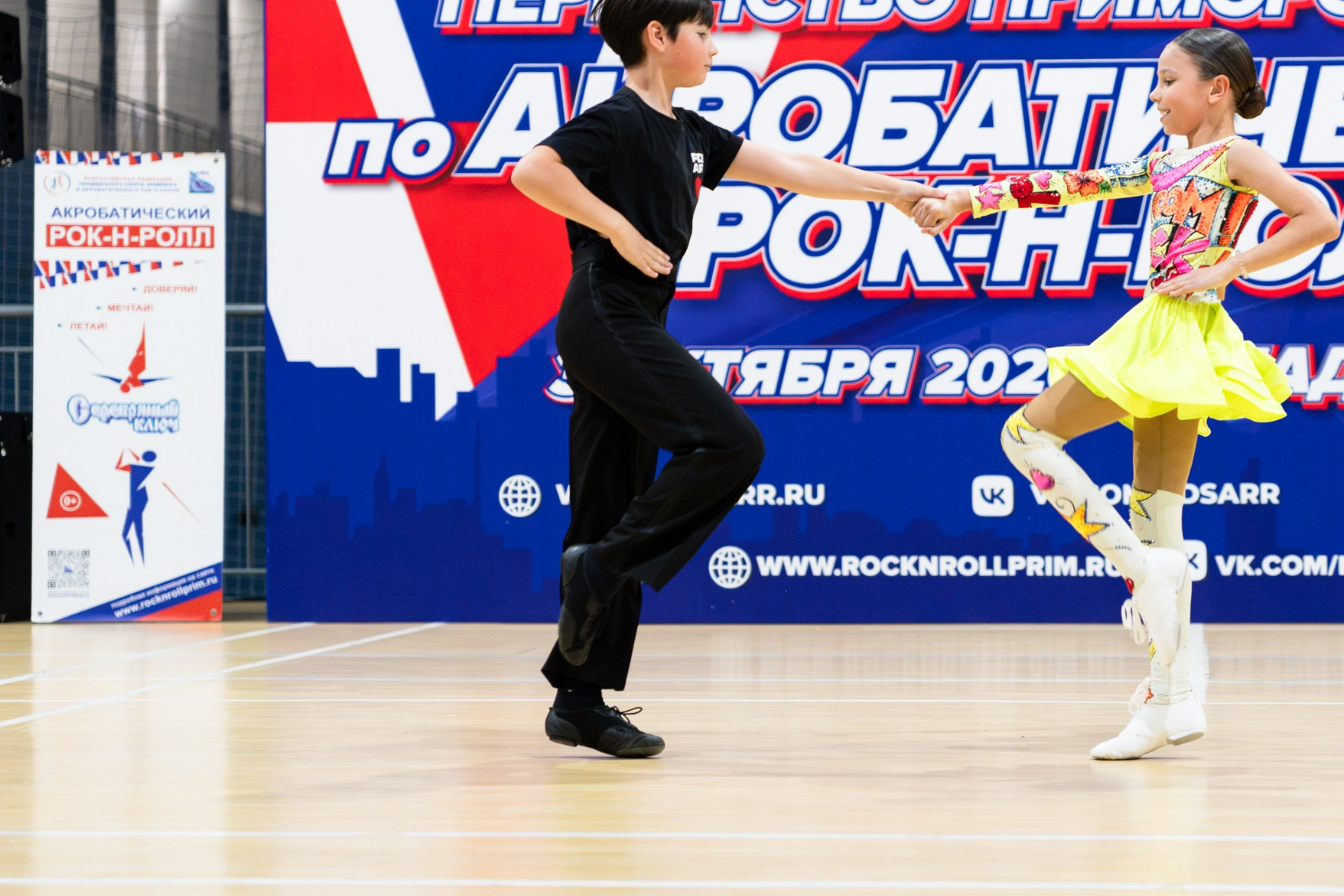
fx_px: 3807
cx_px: 927
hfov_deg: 19.9
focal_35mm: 102
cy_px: 385
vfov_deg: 13.4
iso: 3200
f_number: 2.8
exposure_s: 1/640
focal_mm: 70
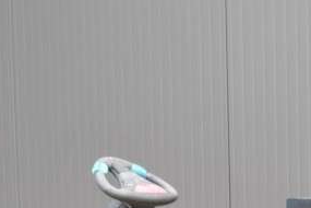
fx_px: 1253
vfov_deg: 9.1
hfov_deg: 13.9
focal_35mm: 145
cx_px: 330
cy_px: 358
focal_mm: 23
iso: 1600
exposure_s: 1/50
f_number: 4
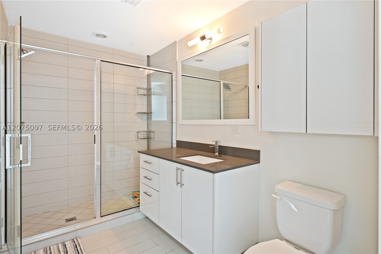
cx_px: 190
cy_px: 127
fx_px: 191
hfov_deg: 90.0
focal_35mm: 18
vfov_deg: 67.4
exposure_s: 1/20
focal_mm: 18
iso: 4000
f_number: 8
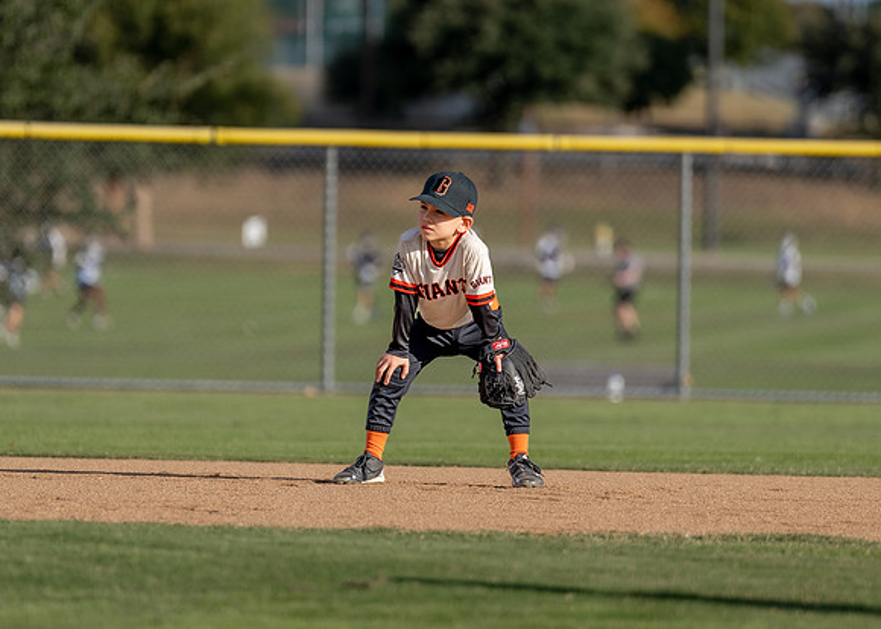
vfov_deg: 3.8
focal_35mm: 379
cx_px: 432
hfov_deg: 5.3
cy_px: 267
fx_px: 9487
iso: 100
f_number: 2.8
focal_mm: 200
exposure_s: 1/2500
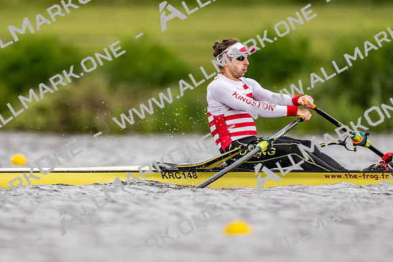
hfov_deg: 2.3
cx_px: 196
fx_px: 9832
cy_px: 131
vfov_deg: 1.5
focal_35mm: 900
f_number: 4
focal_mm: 600
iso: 720
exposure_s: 1/2500
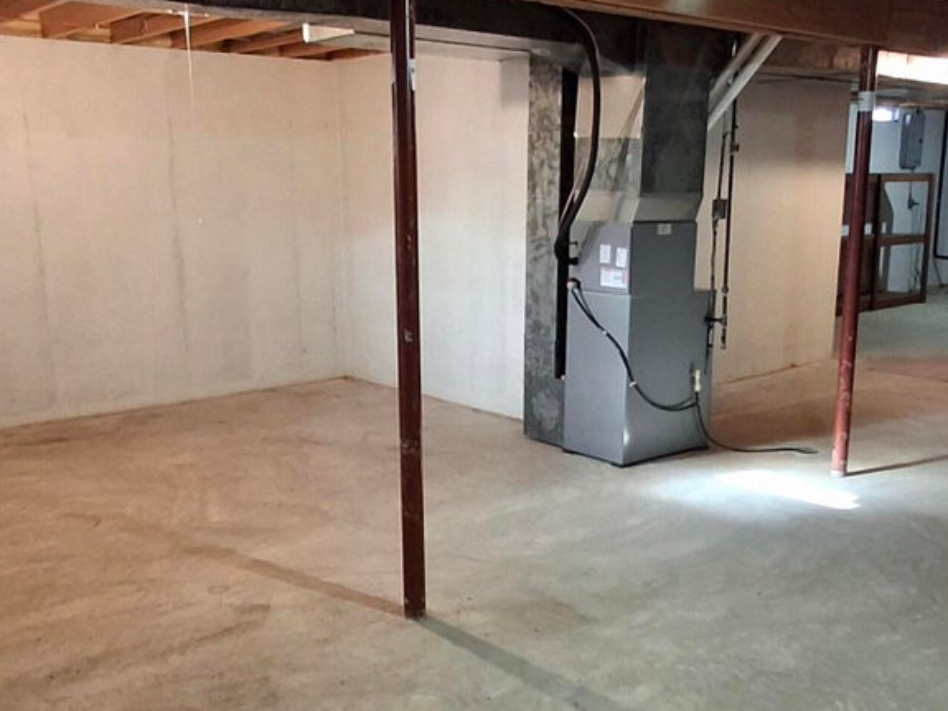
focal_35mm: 38
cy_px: 427
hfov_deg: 49.0
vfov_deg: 37.6
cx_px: 499
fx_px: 1040
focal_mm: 1.64
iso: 250
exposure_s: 1/24
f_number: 2.2
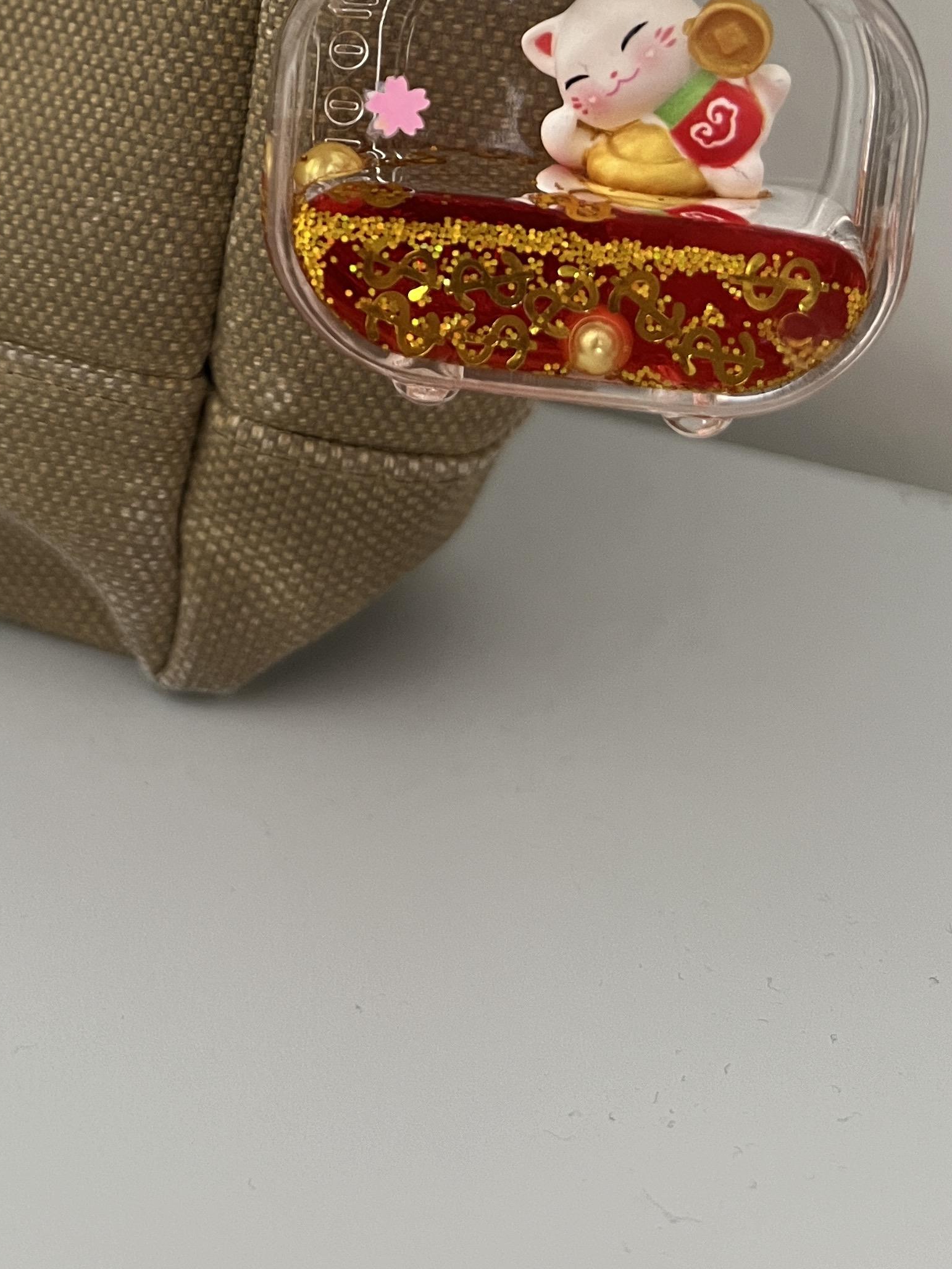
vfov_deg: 34.6
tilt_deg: -15.2
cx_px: 94
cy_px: 49
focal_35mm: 51
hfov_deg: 27.5
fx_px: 1870
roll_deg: -2.7
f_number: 1.5
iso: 400
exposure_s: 1/60
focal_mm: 5.7
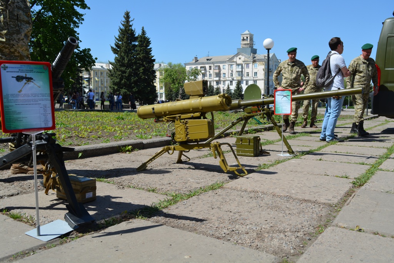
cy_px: 132
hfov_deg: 57.2
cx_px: 197
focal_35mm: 33
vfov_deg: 40.0
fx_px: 361
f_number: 8
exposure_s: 1/250
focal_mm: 22
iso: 100
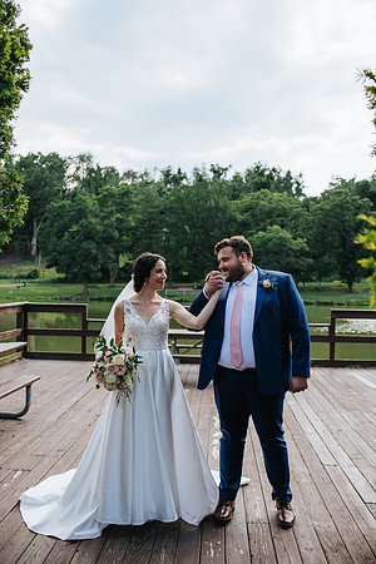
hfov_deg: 37.9
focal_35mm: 35
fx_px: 548
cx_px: 188
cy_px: 282
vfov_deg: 54.4
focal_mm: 35
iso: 125
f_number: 3.2
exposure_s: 1/1000
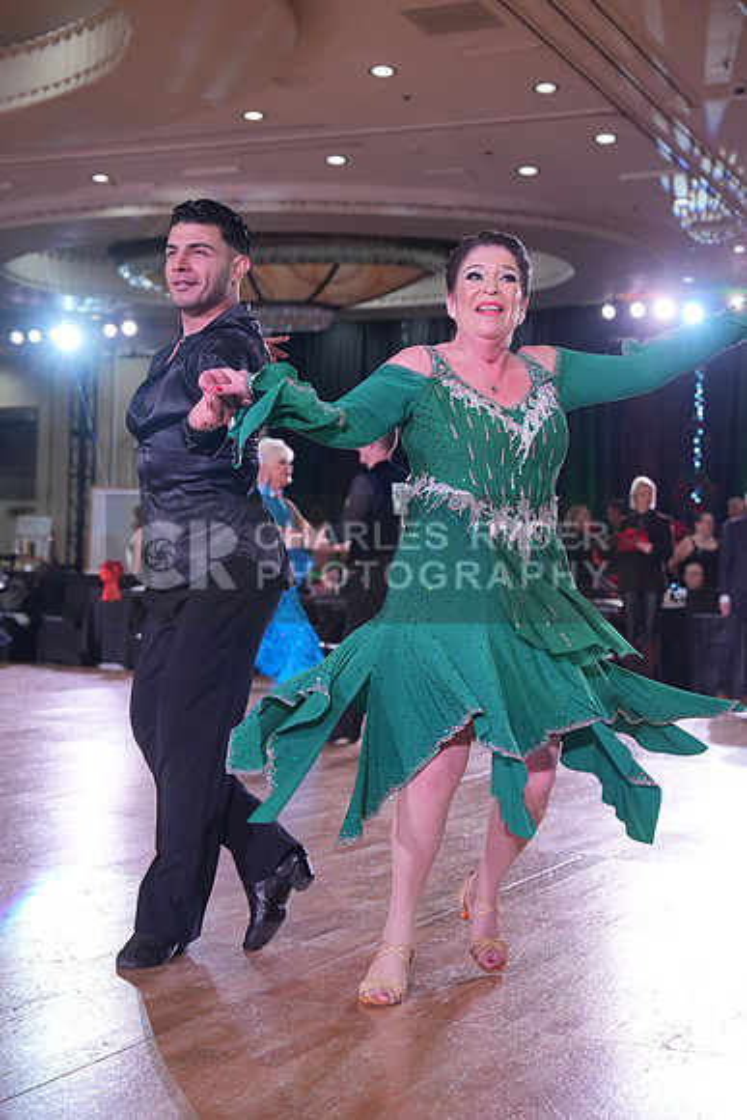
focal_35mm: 57
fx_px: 1773
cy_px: 560
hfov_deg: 23.8
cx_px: 374
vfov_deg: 35.0
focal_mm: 57
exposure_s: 1/400
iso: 1250
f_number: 4
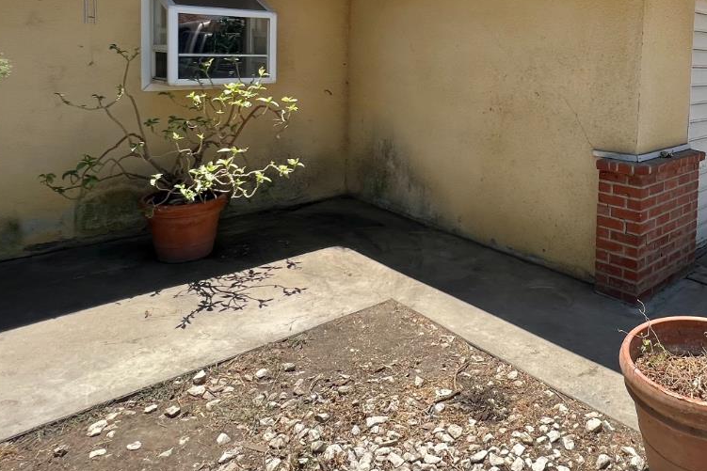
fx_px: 530
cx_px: 497
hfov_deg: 64.7
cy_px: 86
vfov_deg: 45.2
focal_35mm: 27
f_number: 1.8
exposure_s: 1/797
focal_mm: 1.57
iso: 32
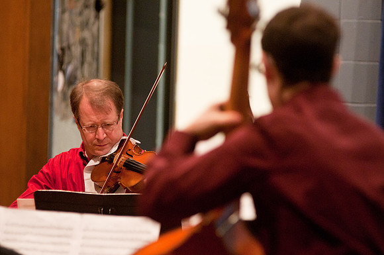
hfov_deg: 8.1
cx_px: 192
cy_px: 128
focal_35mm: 255
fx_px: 2716
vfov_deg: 5.4
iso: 1600
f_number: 3.2
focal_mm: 170
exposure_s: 1/50
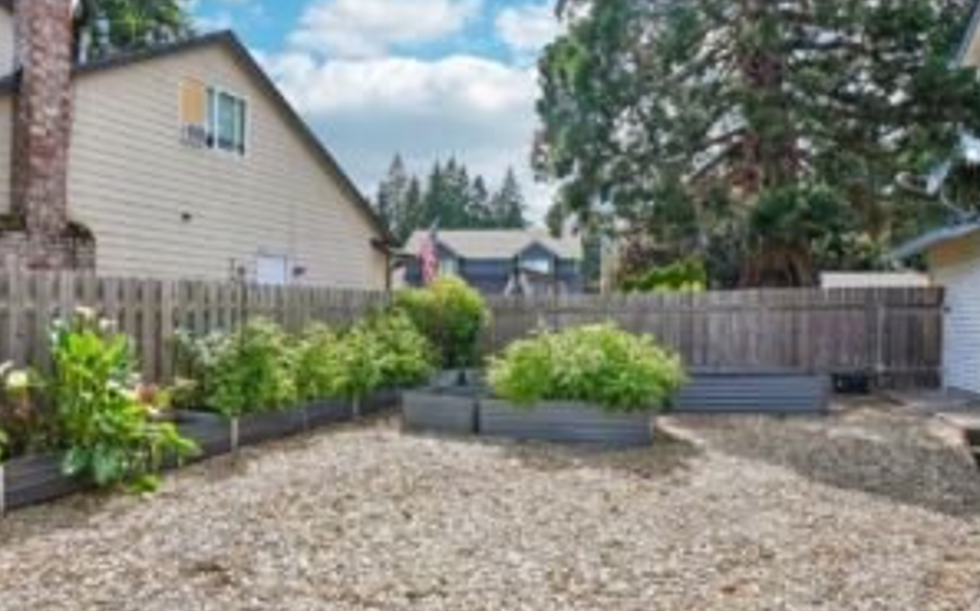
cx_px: 469
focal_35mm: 22
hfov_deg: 79.7
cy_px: 352
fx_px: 587
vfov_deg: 54.7
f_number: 8
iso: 400
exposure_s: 1/800
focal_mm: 16
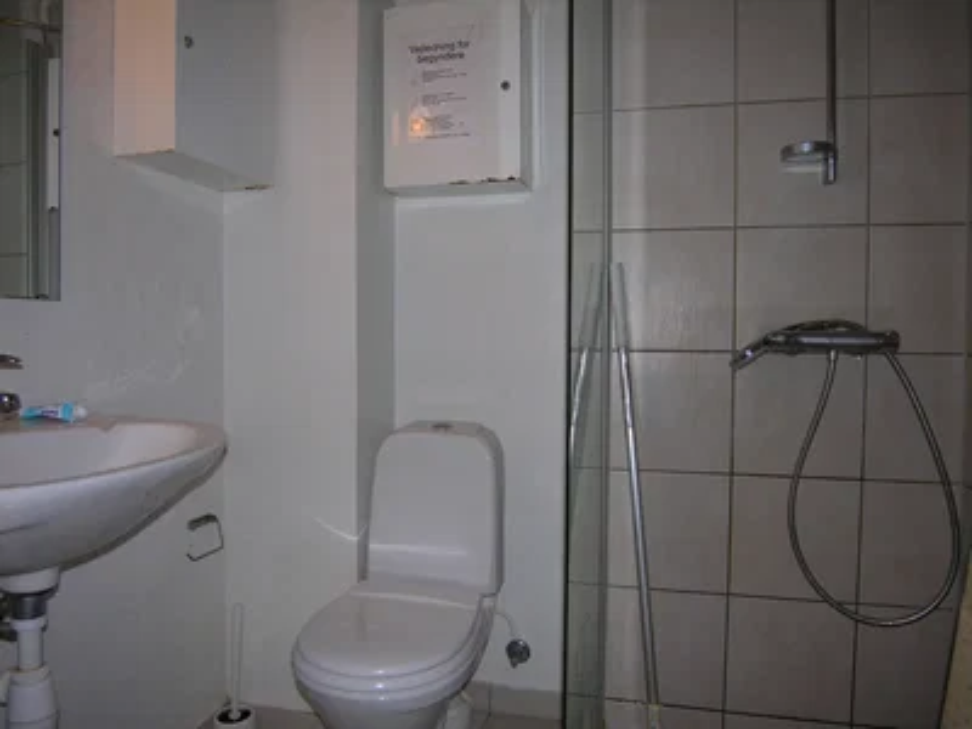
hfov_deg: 71.6
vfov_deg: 56.8
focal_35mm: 24
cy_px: 364
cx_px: 486
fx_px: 674
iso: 50
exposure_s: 1/60.1
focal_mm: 6.1
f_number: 2.6
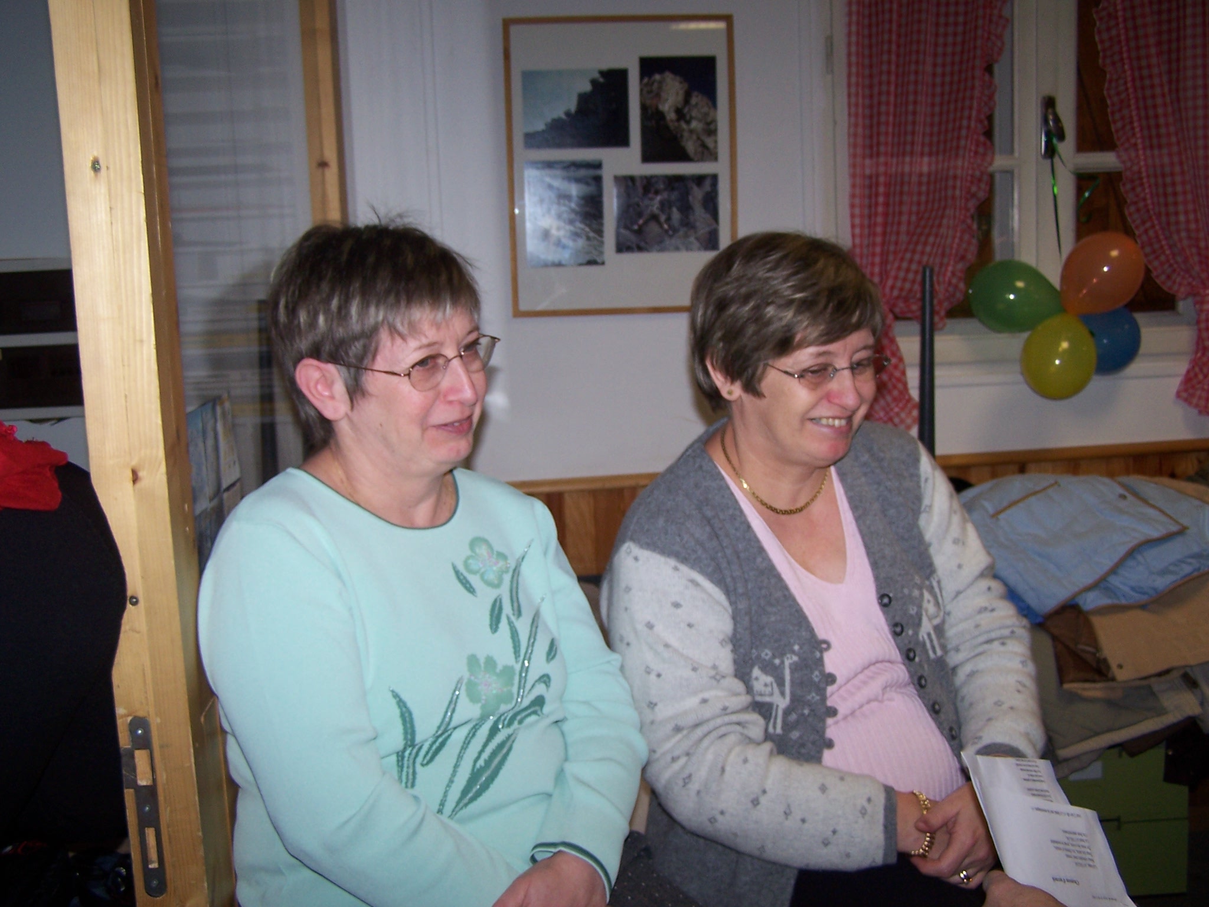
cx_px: 604
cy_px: 454
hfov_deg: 49.0
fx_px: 1327
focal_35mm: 38
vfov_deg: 37.7
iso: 80
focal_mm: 6.3
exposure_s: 1/60
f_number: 2.8
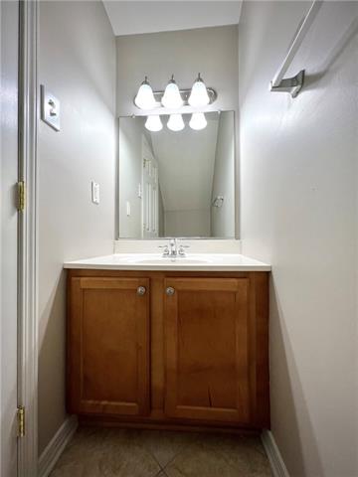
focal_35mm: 13
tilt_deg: +0.5
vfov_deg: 106.2
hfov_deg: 89.9
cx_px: 179
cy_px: 238
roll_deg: -0.8
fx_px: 179
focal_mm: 1.57
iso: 80
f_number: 1.8
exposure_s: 1/120
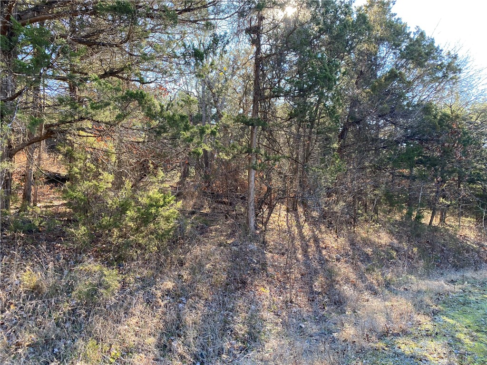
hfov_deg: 67.3
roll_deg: +1.9
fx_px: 366
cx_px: 244
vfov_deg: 53.1
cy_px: 182
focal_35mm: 26
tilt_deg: +3.2
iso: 40
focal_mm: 4.25
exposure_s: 1/121
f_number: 1.8
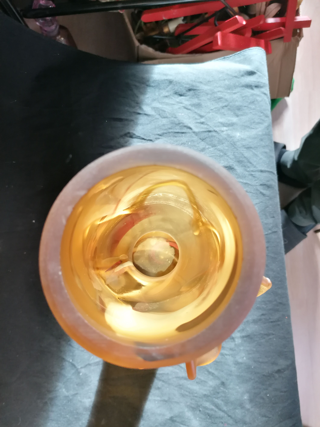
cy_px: 214
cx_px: 160
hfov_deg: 51.4
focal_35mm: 27
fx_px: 333
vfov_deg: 65.3
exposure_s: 1/33.3
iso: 320
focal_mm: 4.75
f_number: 1.8
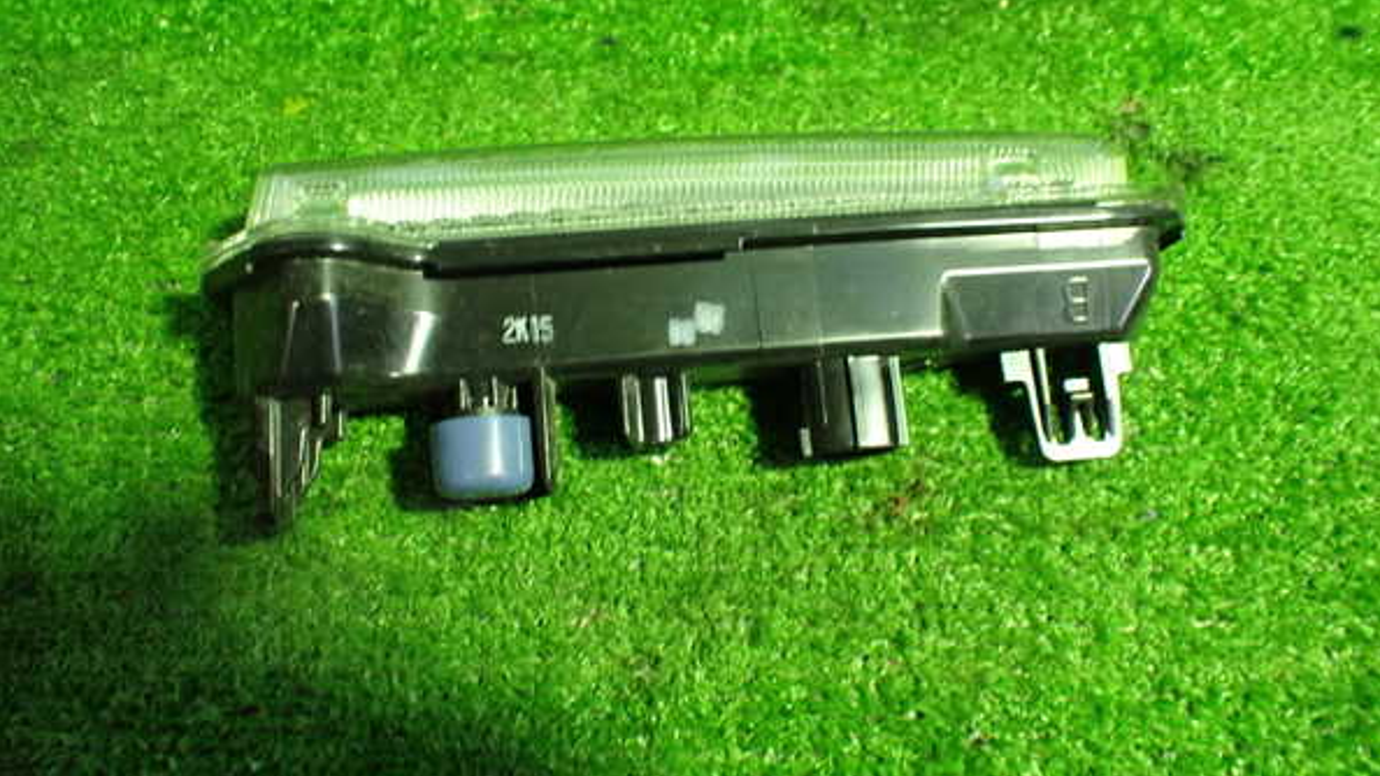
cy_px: 351
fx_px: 1207
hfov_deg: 59.5
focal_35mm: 33
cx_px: 692
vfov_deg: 35.6
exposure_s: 1/60
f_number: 2.3
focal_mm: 5.4
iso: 800
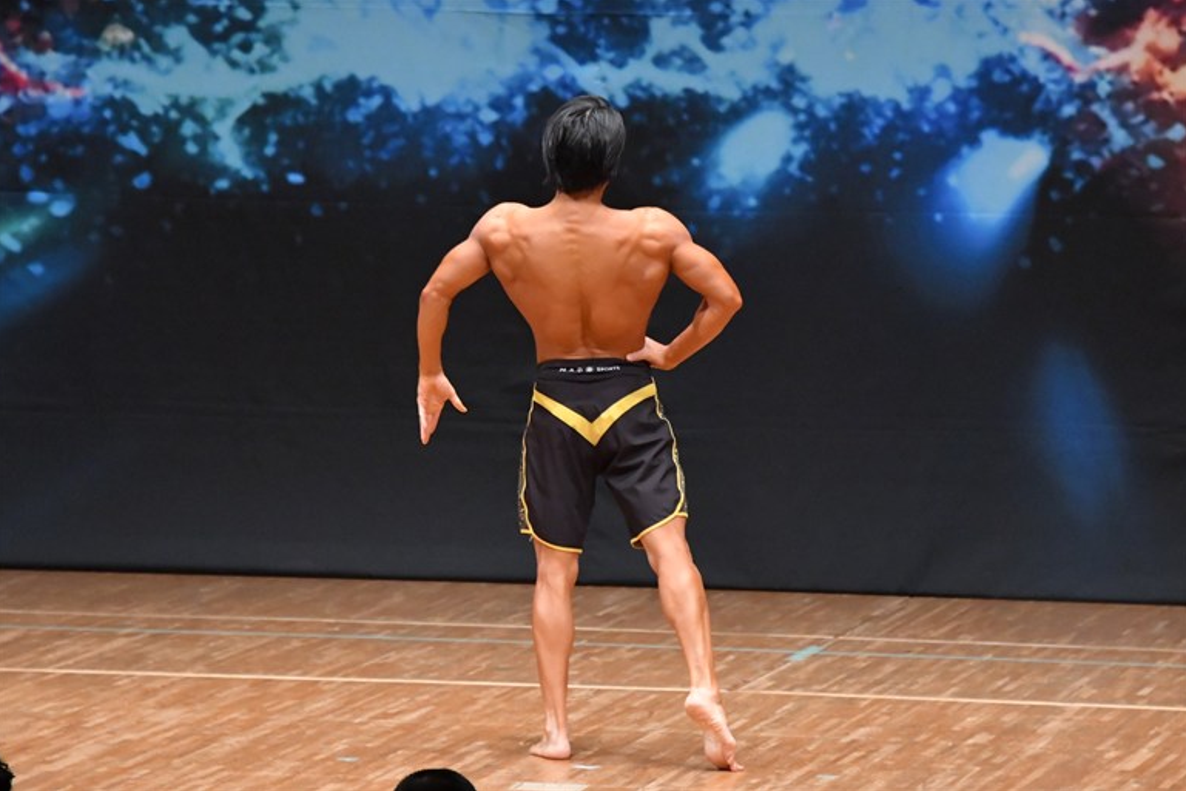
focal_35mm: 287
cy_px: 395
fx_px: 9456
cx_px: 593
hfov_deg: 7.2
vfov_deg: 4.8
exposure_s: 1/400
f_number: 5.6
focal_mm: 190
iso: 8000
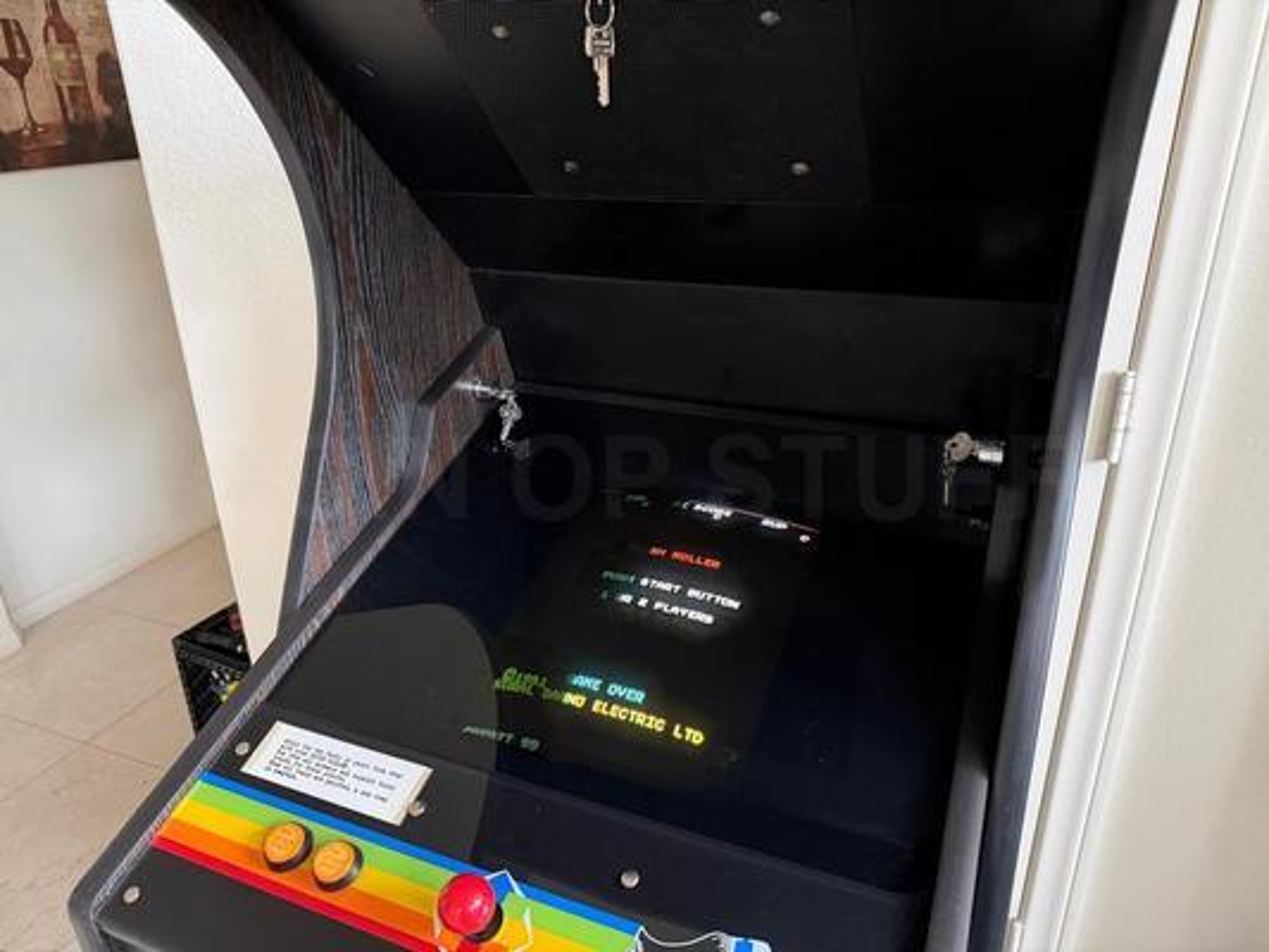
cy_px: 476
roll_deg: +1.1
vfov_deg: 56.8
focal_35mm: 24
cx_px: 634
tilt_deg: -22.9
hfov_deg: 71.6
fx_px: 880
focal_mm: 6.76
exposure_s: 1/40
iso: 800
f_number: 1.78
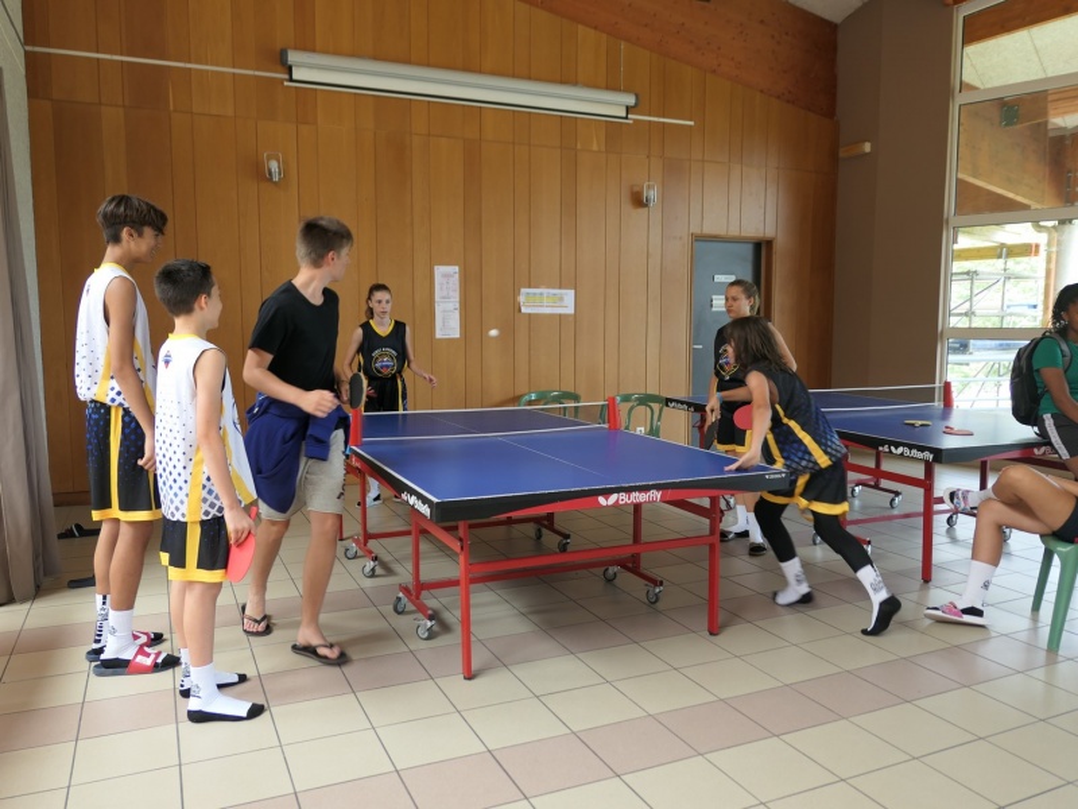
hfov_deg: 67.3
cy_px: 404
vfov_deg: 53.1
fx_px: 810
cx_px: 539
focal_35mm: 26
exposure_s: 1/125
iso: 125
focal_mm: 8.8
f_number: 1.8
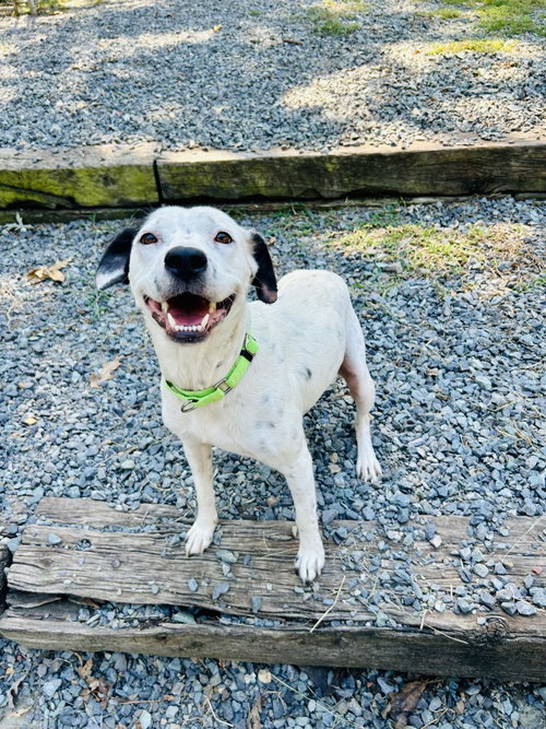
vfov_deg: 67.3
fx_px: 547
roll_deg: +5.5
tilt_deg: -36.2
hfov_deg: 53.0
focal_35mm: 26
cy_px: 364
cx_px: 273
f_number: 1.5
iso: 40
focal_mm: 5.7
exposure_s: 1/278
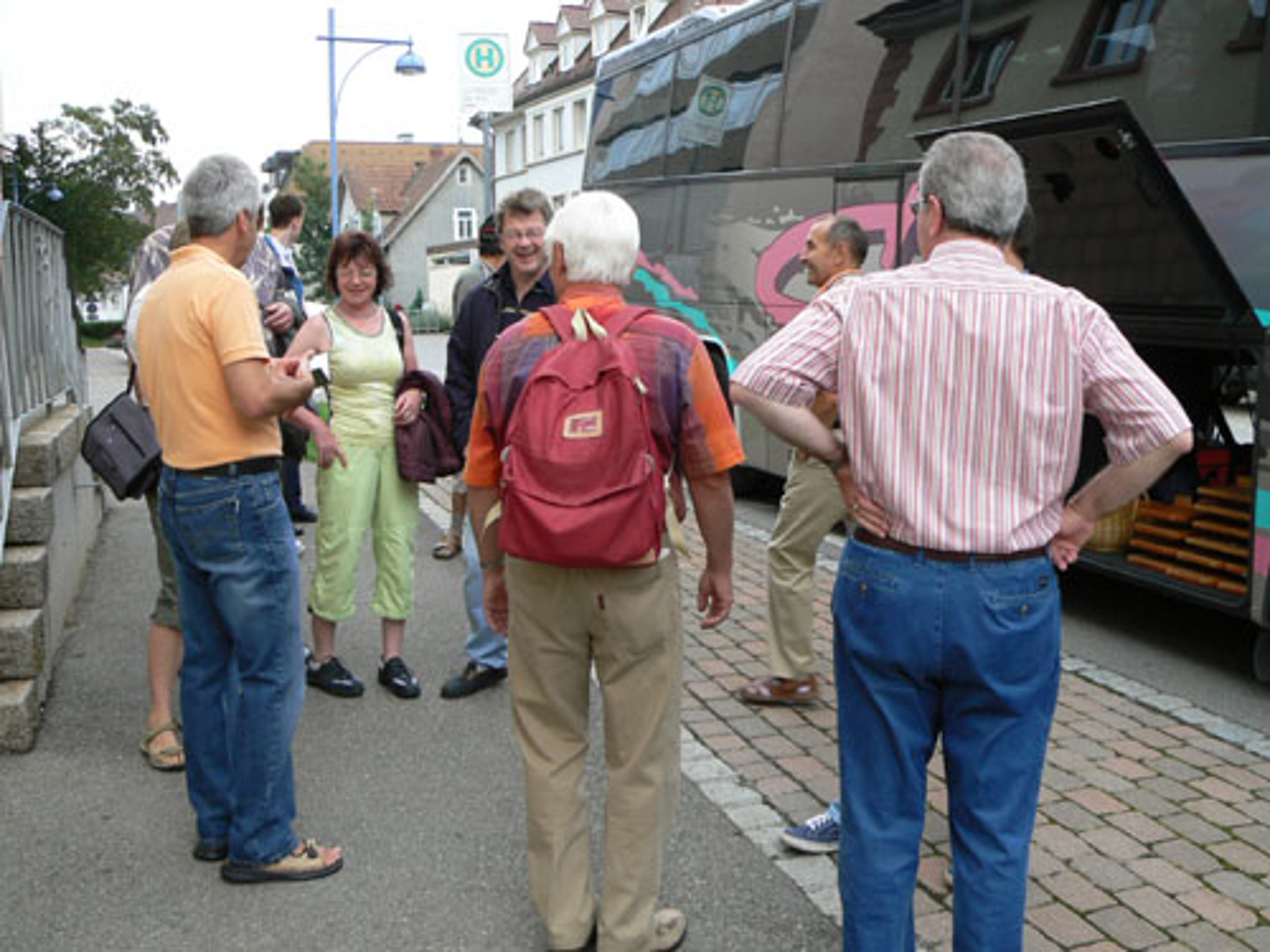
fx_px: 1321
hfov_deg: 51.4
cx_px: 635
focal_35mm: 36
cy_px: 476
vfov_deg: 39.7
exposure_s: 1/80
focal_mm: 6
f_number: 4
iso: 80
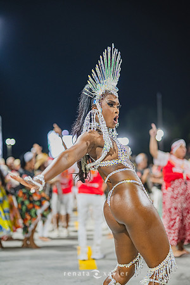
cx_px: 95
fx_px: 396
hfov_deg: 27.0
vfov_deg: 39.6
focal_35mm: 50
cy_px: 142
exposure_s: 1/1000
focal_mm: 50
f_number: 1.3
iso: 1600
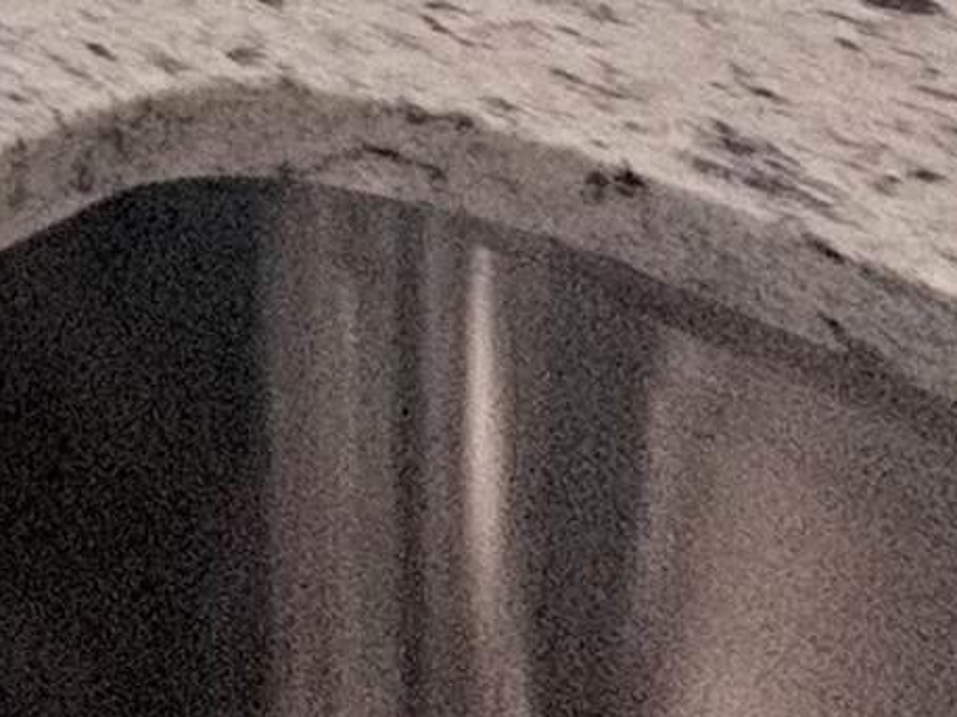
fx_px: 2597
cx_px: -2125
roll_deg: -0.6
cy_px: -1421
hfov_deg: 10.6
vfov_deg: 10.8
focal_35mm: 94
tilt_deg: +0.8
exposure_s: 1/137
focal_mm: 2.22
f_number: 2.2
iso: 100
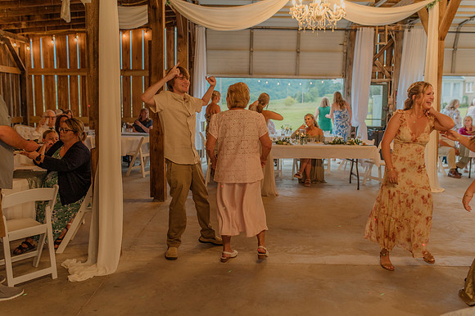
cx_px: 238
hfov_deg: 54.5
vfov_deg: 37.8
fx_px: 462
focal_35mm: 35
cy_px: 158
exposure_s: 1/200
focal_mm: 35
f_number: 2.5
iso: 640
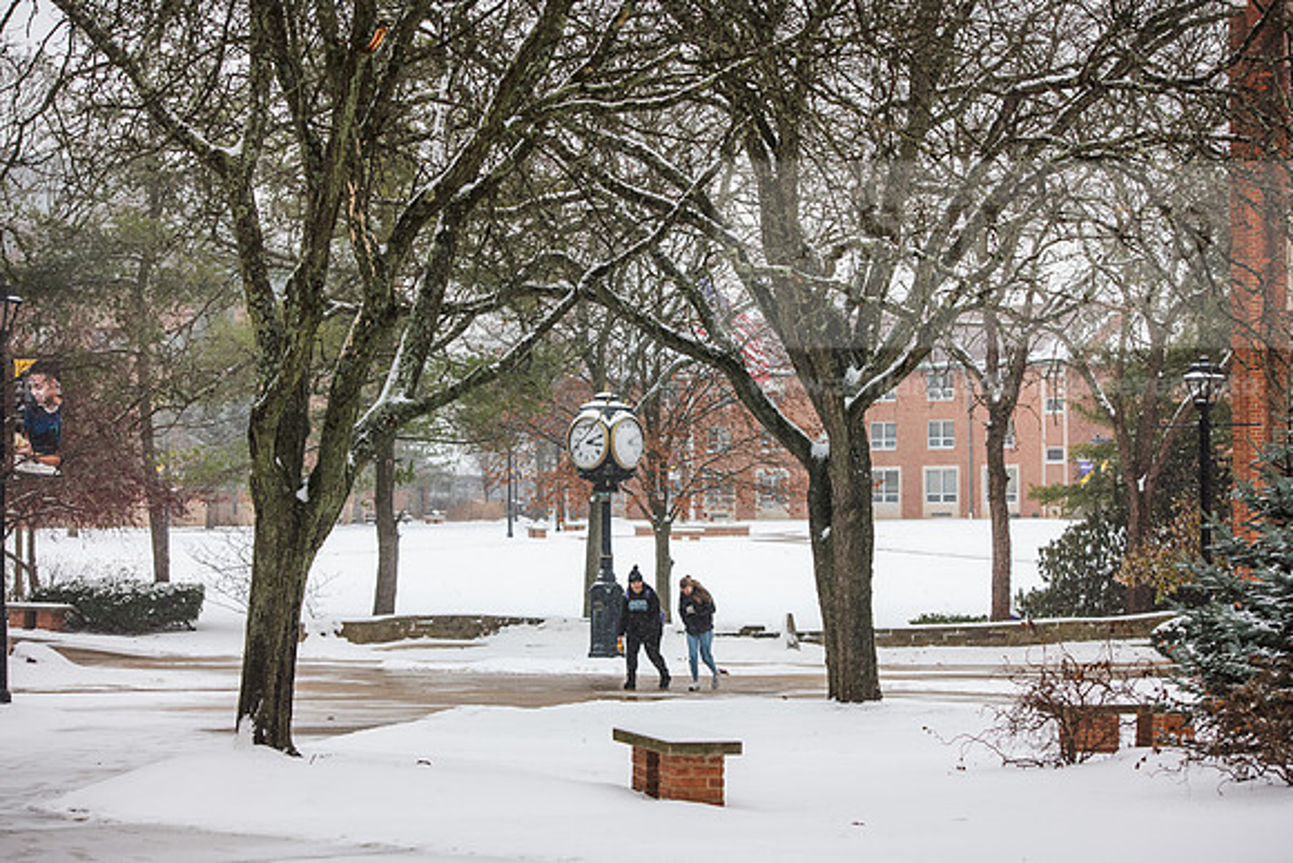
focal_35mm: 90
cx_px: 646
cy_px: 432
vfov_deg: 15.2
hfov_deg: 22.6
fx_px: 3233
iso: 500
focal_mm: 90
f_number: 5
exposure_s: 1/250
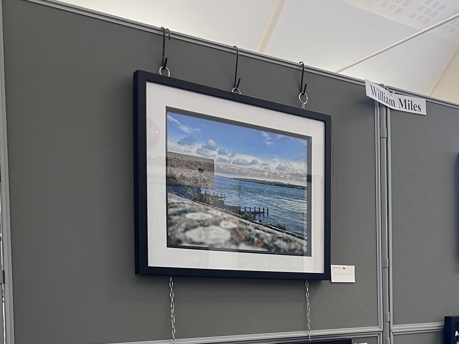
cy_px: 310
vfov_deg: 29.6
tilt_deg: -0.7
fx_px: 623
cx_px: 296
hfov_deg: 40.1
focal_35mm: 47
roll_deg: +1.7
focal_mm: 5.7
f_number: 1.5
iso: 100
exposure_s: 1/50
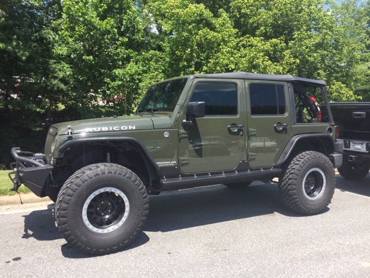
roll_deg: -3.7
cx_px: 185
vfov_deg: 48.2
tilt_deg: -8.3
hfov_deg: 61.7
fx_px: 310
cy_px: 139
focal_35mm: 29
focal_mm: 4.15
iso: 32
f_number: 2.2
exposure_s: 1/964
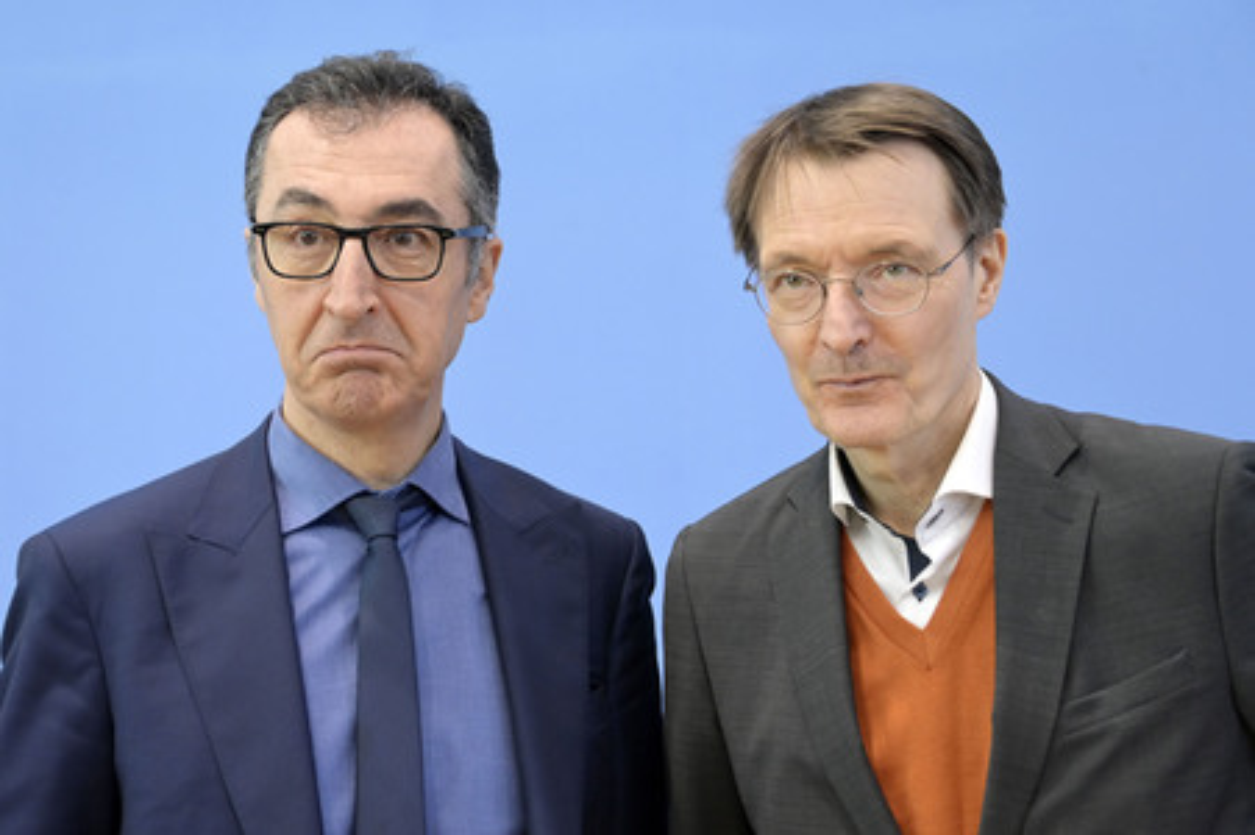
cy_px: 418
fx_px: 2160
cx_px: 628
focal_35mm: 62
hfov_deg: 32.4
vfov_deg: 21.9
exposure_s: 1/500
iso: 3200
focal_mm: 62
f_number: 5
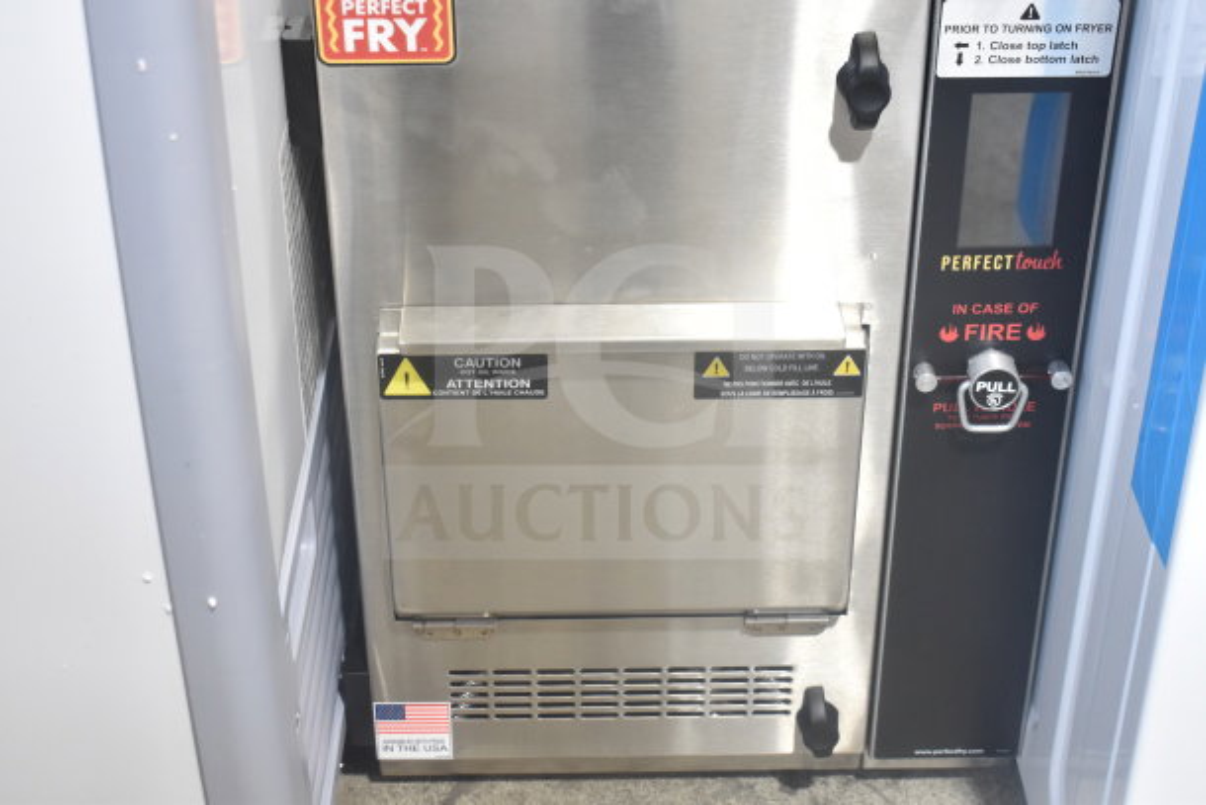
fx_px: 2010
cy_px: 402
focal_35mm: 60
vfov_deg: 22.6
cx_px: 603
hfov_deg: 33.4
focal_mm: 40
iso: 1250
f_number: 4.8
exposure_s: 1/60
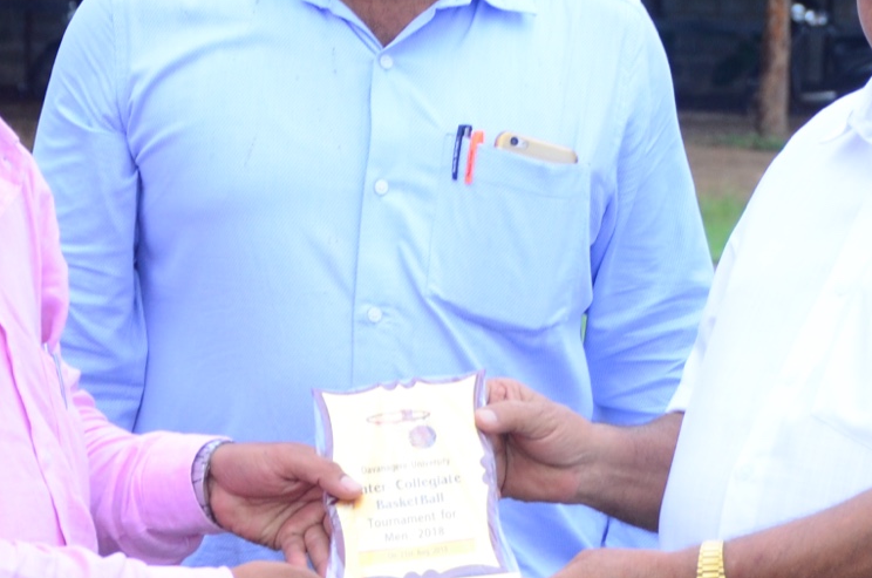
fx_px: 11459
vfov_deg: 2.9
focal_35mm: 474
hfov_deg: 4.4
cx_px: 769
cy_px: 175
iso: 400
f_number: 5.6
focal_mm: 98
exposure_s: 1/125
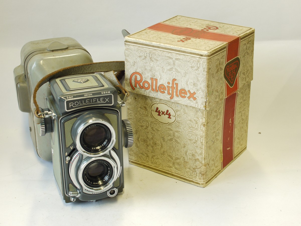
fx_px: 522
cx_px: 150
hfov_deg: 32.2
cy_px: 113
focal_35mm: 60
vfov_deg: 24.4
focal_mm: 30
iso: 400
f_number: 6.3
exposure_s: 1/25
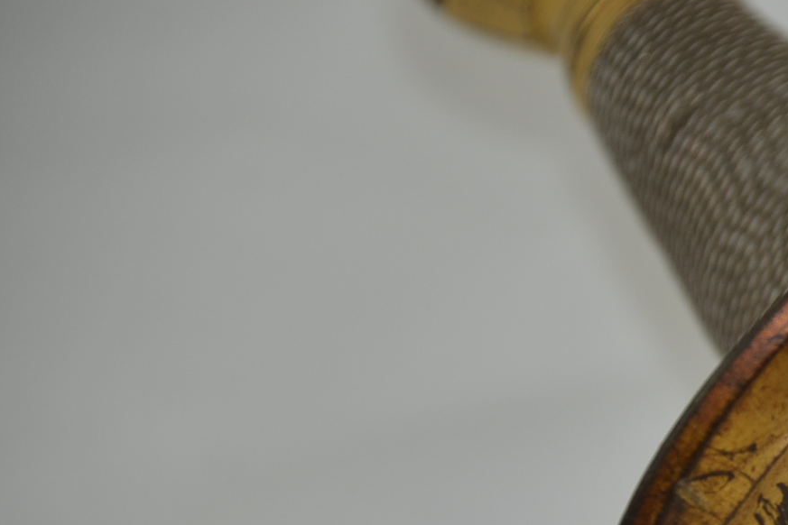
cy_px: 613
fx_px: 12485
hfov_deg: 3.6
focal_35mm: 570
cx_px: 1081
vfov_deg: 2.4
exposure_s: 1/160
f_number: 5.6
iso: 200
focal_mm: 135
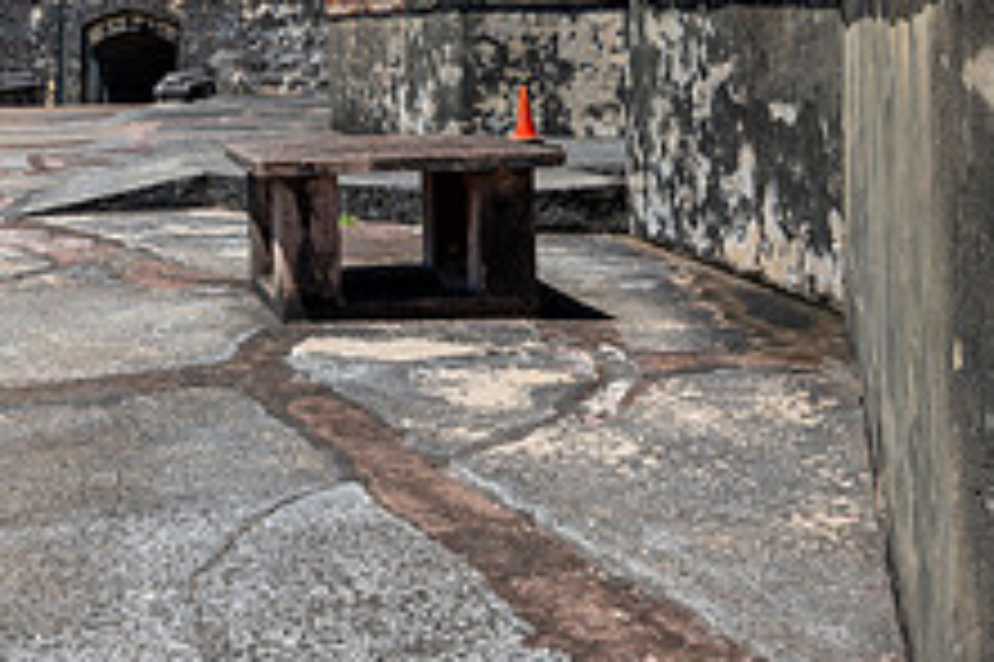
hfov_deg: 31.8
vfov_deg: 21.0
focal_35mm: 63
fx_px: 1738
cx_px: 405
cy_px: 38
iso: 80
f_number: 8
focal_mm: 24
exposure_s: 1/125
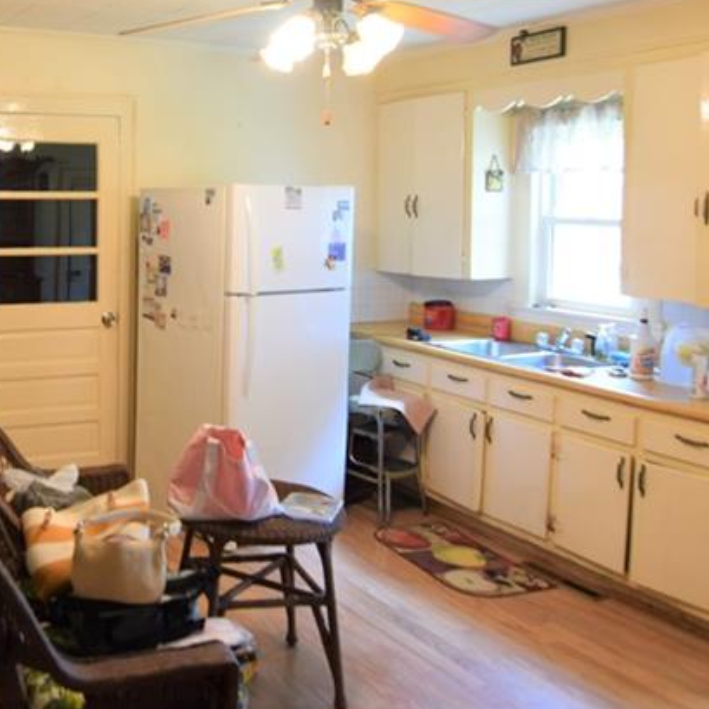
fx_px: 812
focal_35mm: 35
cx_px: 71
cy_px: 265
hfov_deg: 43.1
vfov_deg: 46.7
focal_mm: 11
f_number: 3.5
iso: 800
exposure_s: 1/60
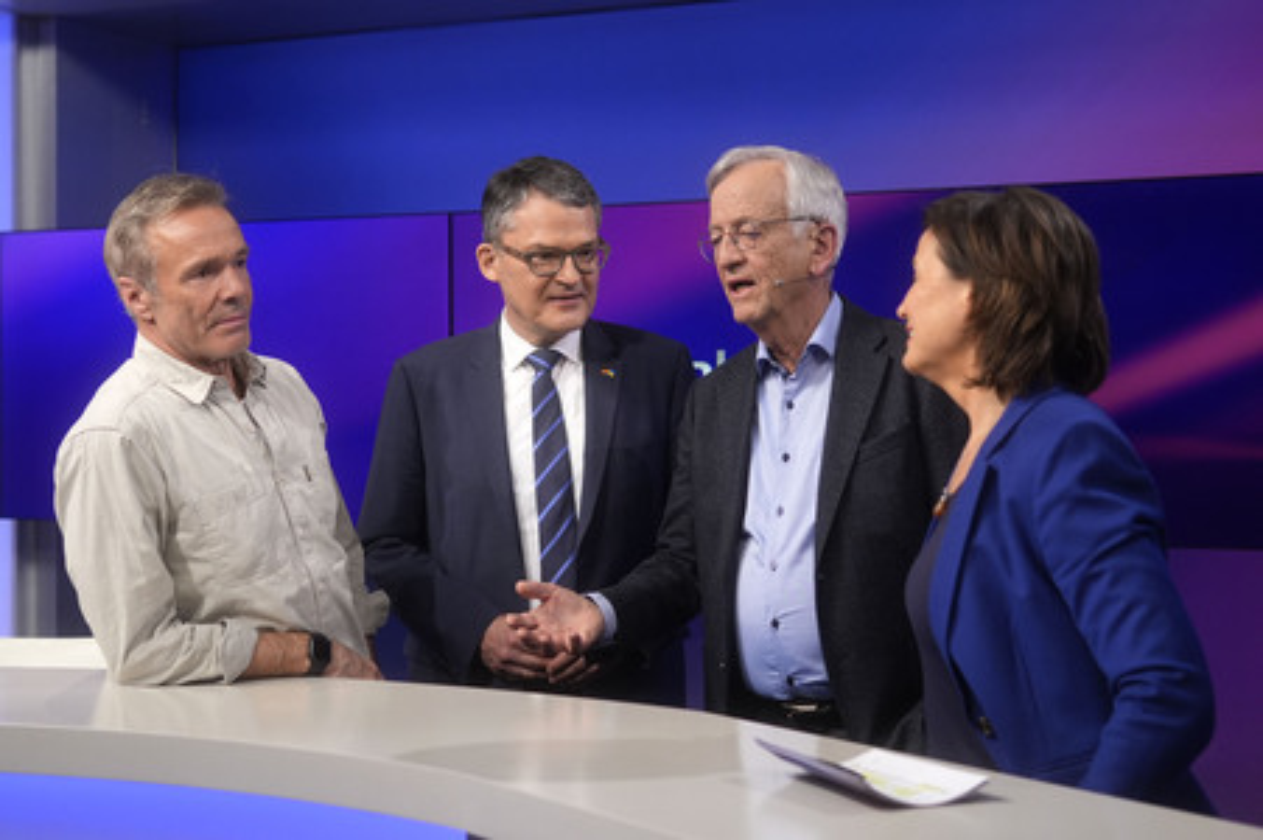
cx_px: 632
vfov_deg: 29.8
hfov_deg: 43.6
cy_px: 420
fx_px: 1578
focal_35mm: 45
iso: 640
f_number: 2.2
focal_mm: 30
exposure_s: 1/250
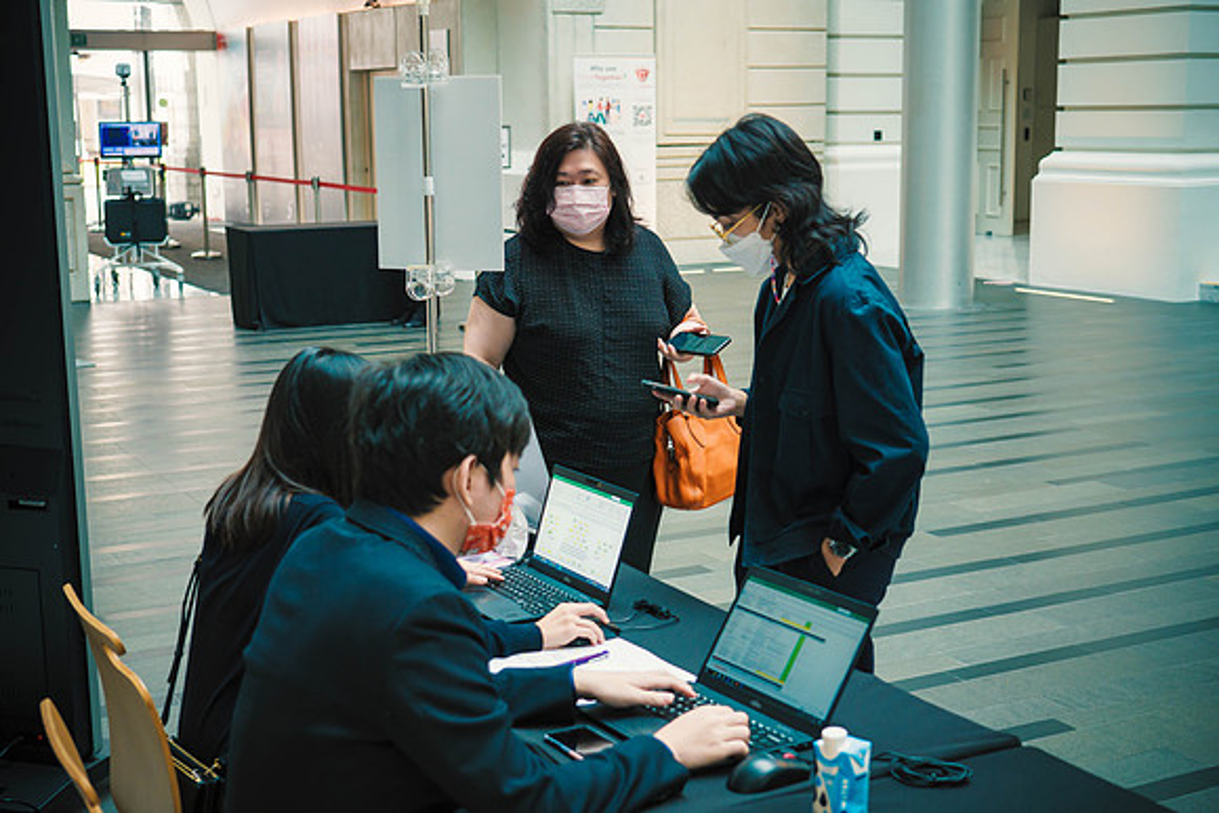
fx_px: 1796
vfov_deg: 25.5
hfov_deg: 37.5
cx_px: 610
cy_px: 406
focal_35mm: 53
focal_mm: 25
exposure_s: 1/80
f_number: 2.2
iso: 400
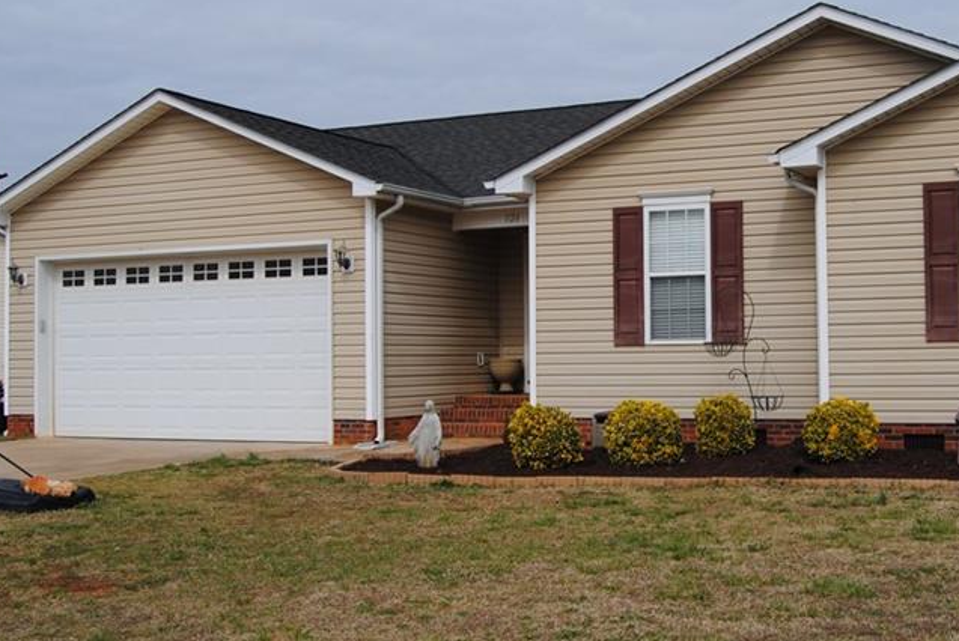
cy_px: 289
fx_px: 1221
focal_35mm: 46
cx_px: 680
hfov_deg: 42.0
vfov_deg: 29.4
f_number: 9
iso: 100
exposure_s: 1/320
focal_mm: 19
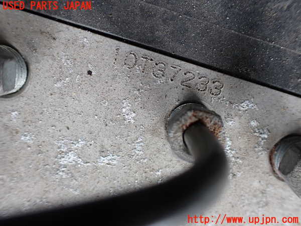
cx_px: 150
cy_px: 113
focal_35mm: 30
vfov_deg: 46.8
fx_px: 261
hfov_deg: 60.0
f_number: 2.3
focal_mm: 5.4
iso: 200
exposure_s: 1/125
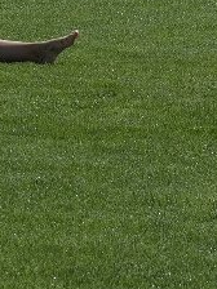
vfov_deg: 3.7
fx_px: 4413
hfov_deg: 2.8
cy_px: -271
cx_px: 513
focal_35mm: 528
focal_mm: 50
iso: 100
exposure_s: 1/500
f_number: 7.1
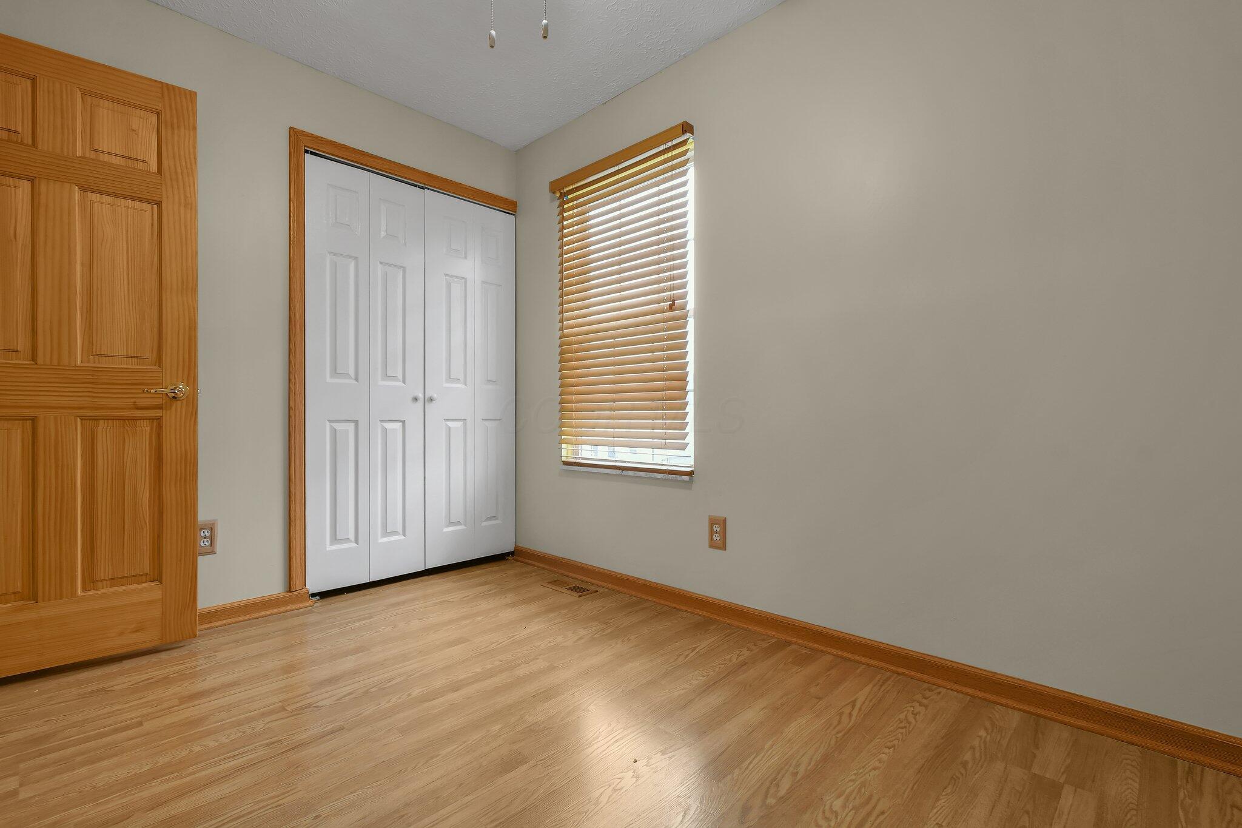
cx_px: 621
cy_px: 414
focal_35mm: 15
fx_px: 517
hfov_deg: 100.4
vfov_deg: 77.3
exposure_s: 1/8
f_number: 7.1
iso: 640
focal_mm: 10
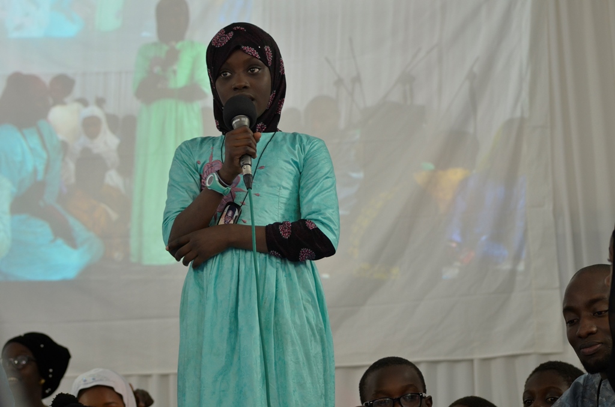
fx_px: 1790
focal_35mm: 105
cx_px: 308
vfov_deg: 13.0
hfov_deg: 19.5
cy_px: 204
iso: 640
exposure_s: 1/50
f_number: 4
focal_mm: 70
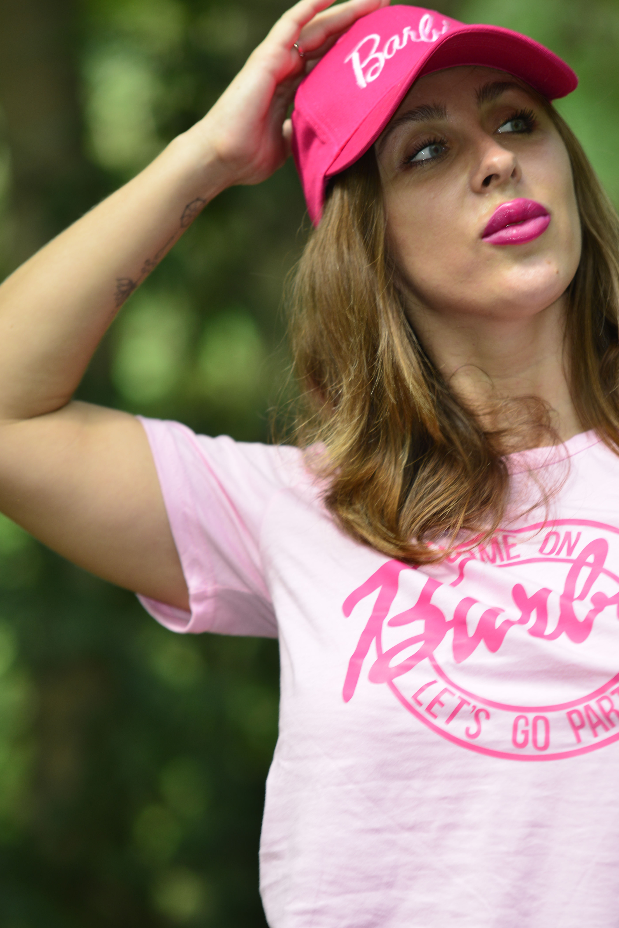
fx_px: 4999
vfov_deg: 10.6
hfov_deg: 7.1
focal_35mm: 194
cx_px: 417
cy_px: 530
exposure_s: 1/160
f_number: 3.2
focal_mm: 140
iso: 200
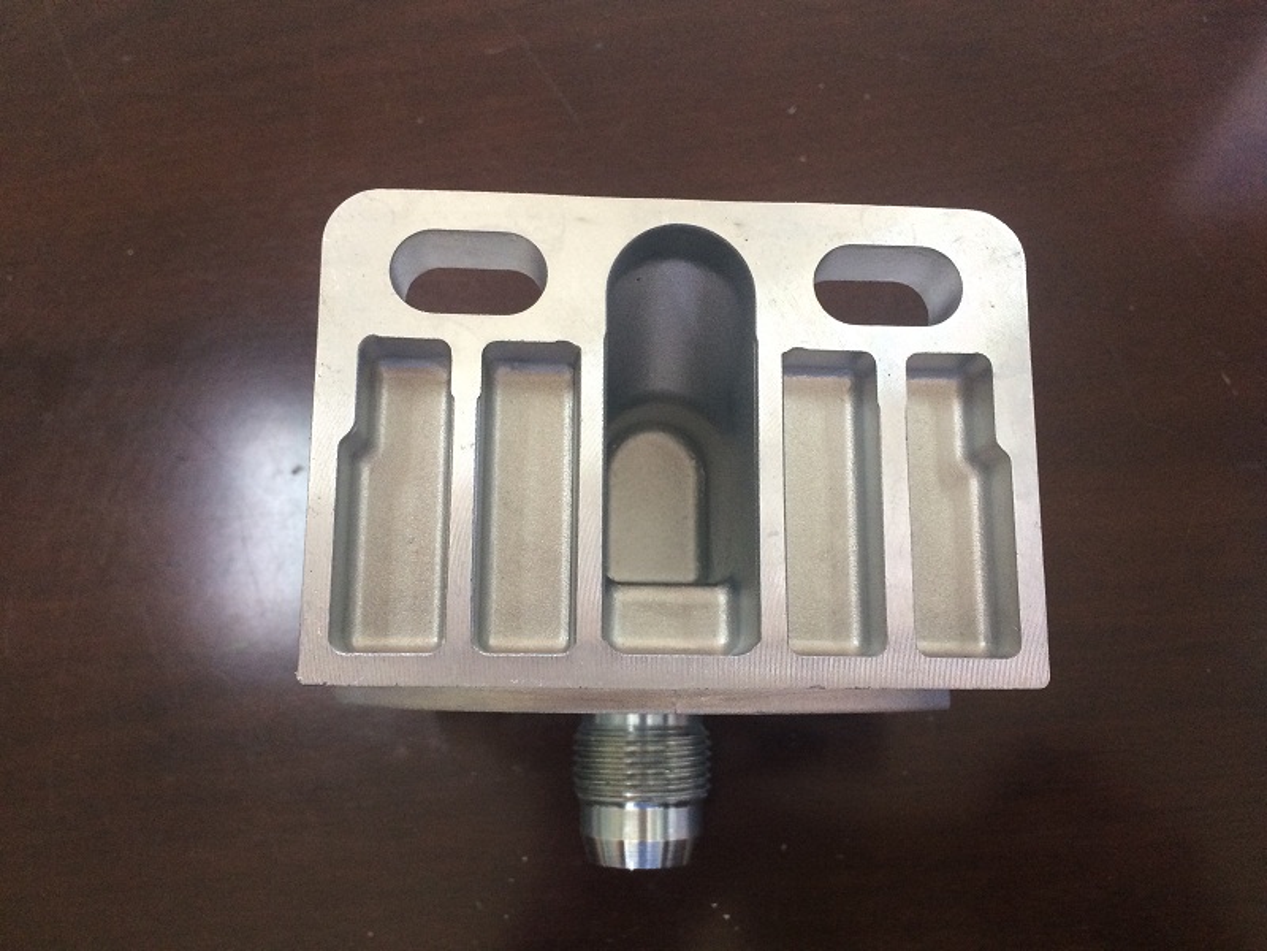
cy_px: 476
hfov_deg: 61.7
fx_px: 1061
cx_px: 634
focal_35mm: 29
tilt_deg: -70.7
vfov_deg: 48.2
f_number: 2.2
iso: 80
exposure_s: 1/33
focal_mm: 4.15
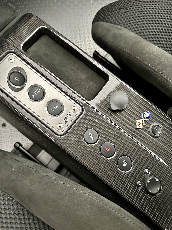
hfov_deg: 56.8
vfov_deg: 71.6
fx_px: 159
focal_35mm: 24
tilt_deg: -76.3
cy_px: 115
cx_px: 86
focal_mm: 6.86
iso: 800
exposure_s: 1/33
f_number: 1.78
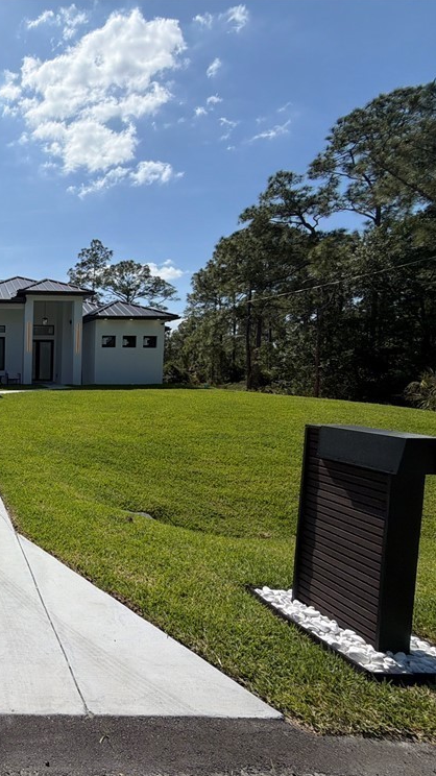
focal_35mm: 21
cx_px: -46
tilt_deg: -3.7
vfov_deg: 83.8
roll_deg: +0.0
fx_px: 432
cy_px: 397
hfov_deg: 42.1
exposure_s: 1/1795
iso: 20
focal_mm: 2.22
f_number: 2.2
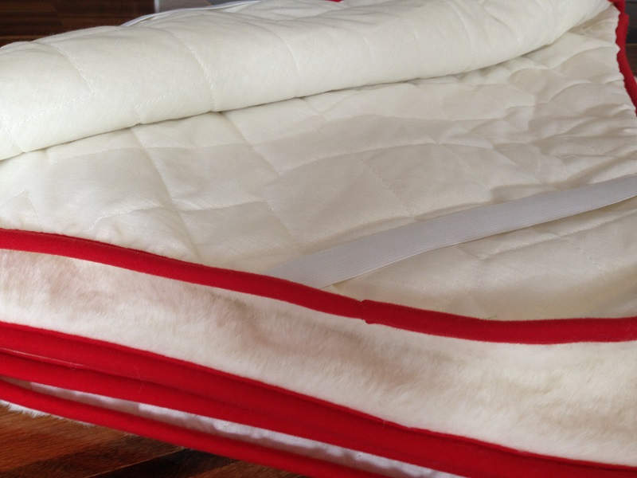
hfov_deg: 55.4
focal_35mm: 33
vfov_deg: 42.9
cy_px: 239
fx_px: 607
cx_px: 318
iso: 64
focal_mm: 4.12
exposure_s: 1/20
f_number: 2.4
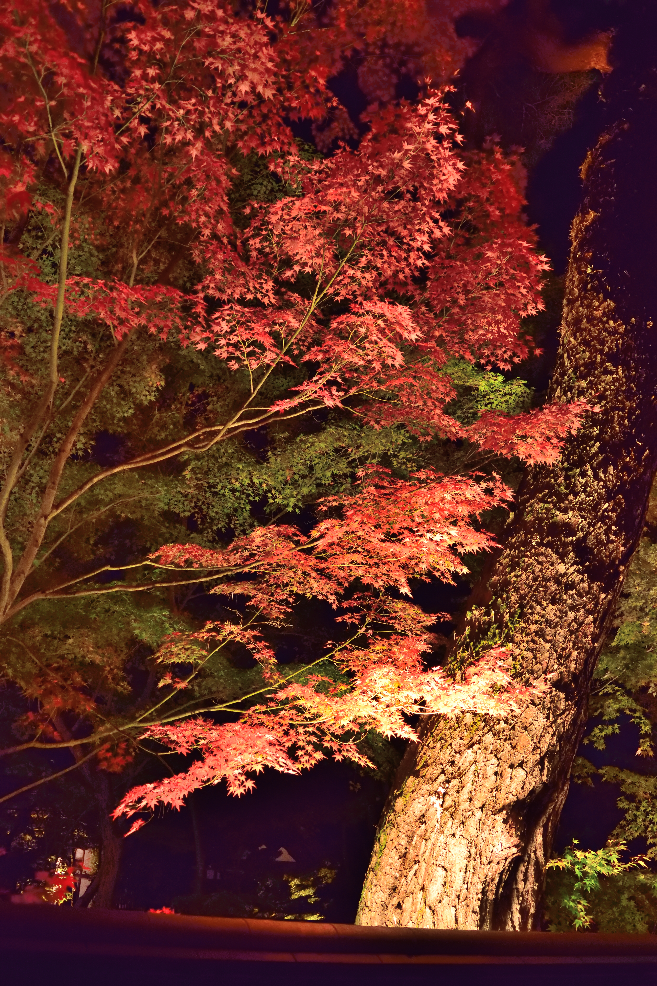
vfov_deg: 67.4
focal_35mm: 27
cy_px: 493
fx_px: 739
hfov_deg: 47.9
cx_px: 328
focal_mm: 18
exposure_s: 1/40
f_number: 4.5
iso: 3200
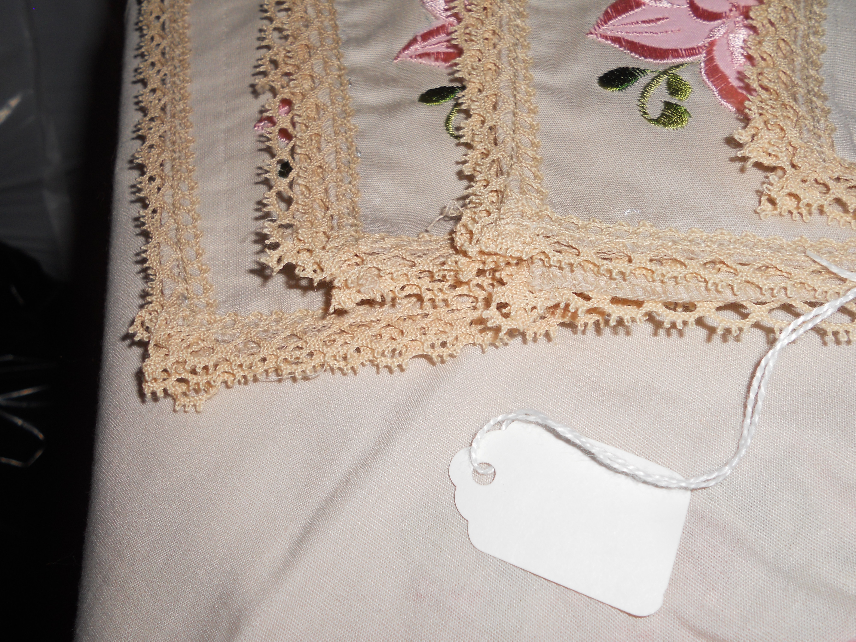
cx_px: 428
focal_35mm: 32
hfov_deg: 56.8
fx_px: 791
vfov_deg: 44.2
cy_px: 321
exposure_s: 1/25
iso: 80
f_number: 8.8
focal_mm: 5.8
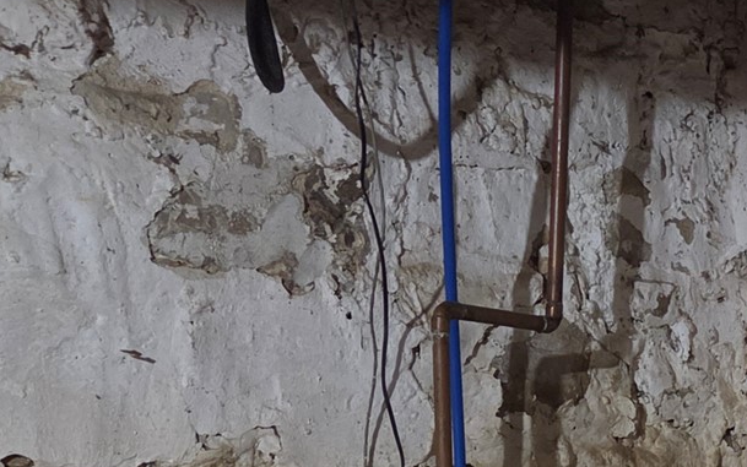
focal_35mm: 82
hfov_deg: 22.9
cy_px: 693
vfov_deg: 14.8
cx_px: 921
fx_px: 1670
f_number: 1.8
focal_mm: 5.4
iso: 1250
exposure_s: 1/40
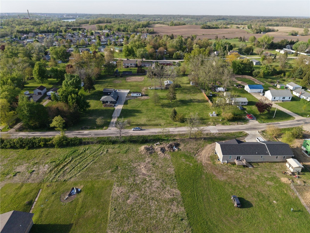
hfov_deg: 71.6
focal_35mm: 24
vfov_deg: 56.8
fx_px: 215
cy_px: 116
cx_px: 155
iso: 200
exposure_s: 1/320
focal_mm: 8.67
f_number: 1.8
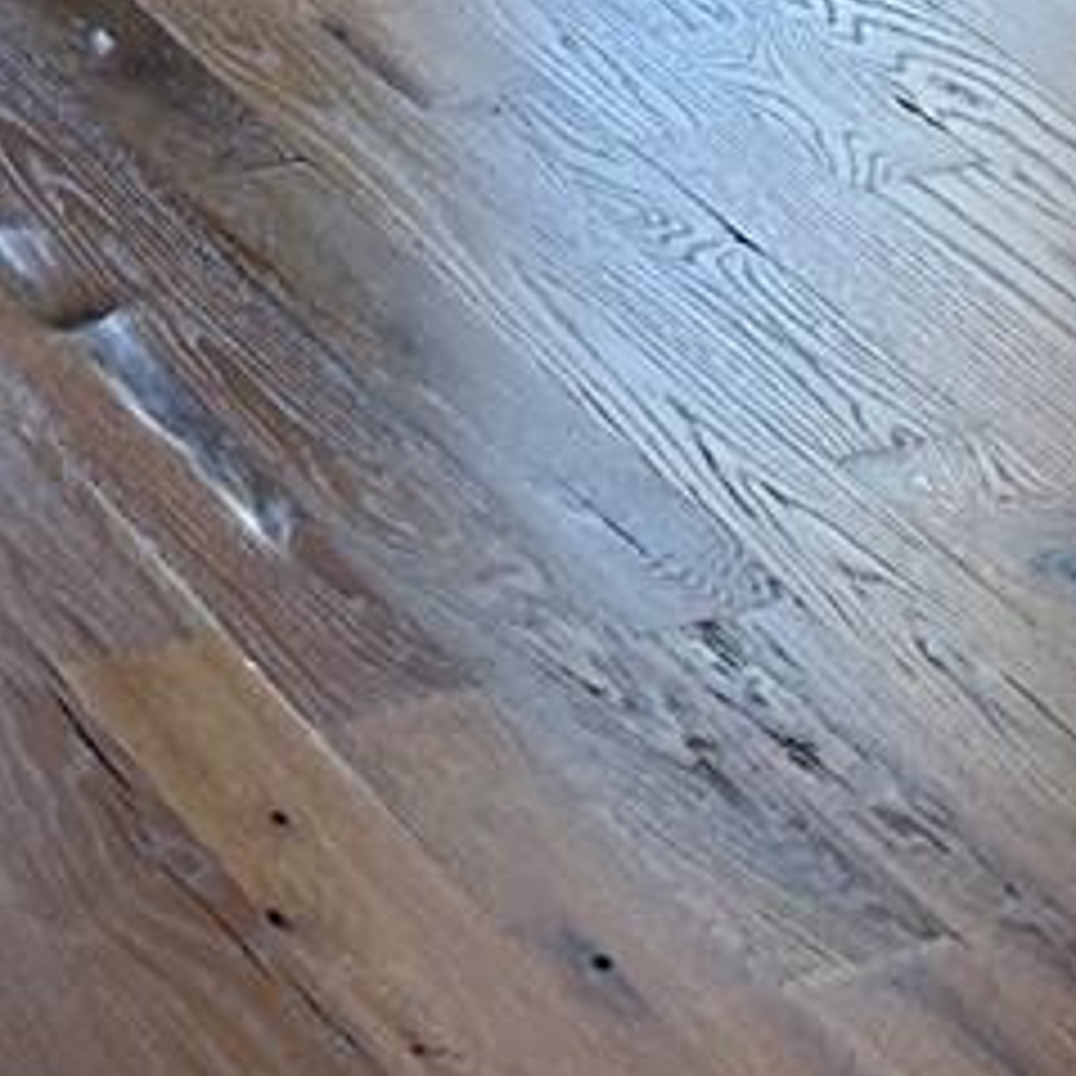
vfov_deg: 10.1
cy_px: -1355
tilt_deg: -9.7
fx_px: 5416
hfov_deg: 11.2
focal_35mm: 154
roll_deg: +1.1
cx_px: -153
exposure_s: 1/120
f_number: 1.5
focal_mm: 5.7
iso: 80
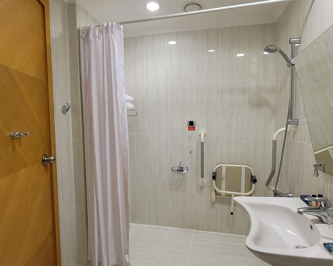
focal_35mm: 18
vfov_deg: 73.8
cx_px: 175
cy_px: 130
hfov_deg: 86.3
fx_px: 177
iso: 400
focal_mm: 2.2
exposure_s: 1/50
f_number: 2.2
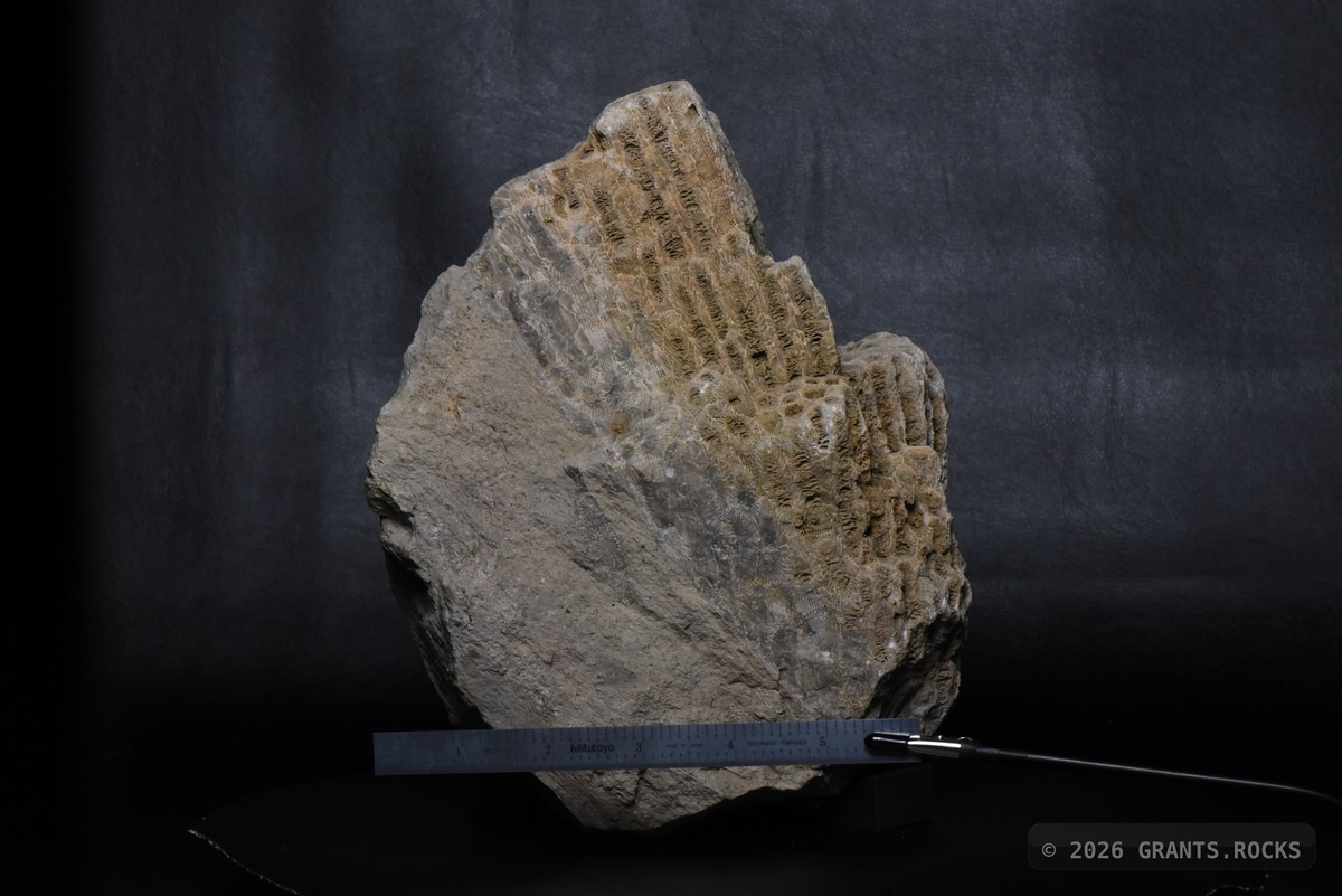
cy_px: 448
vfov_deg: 13.1
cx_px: 671
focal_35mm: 105
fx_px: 3915
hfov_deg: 19.4
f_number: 20
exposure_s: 1/40
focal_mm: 105
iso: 5000
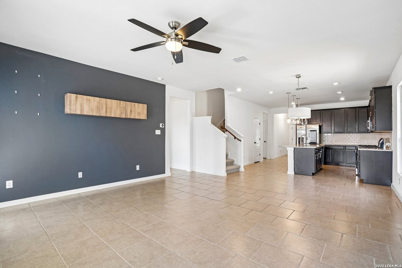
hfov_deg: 96.7
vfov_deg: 73.7
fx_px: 179
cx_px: 201
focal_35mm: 16
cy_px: 134
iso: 400
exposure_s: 1/25
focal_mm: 16
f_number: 8
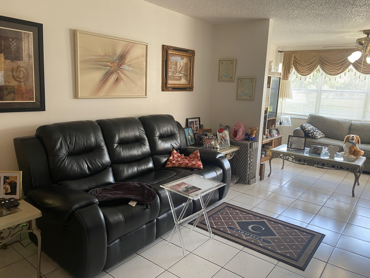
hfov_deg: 67.3
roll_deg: -2.1
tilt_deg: -9.8
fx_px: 278
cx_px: 185
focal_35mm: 26
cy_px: 139
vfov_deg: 53.1
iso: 80
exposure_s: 1/60
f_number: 1.8
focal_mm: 4.25
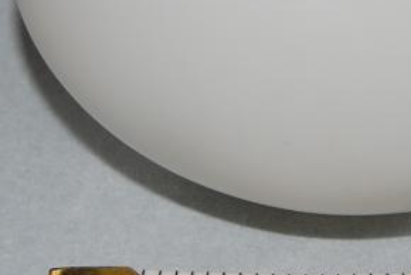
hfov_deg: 8.6
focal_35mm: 240
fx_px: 2743
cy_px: 44
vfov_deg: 5.7
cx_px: 300
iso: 200
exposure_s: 1/60
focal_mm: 48
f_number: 5.3
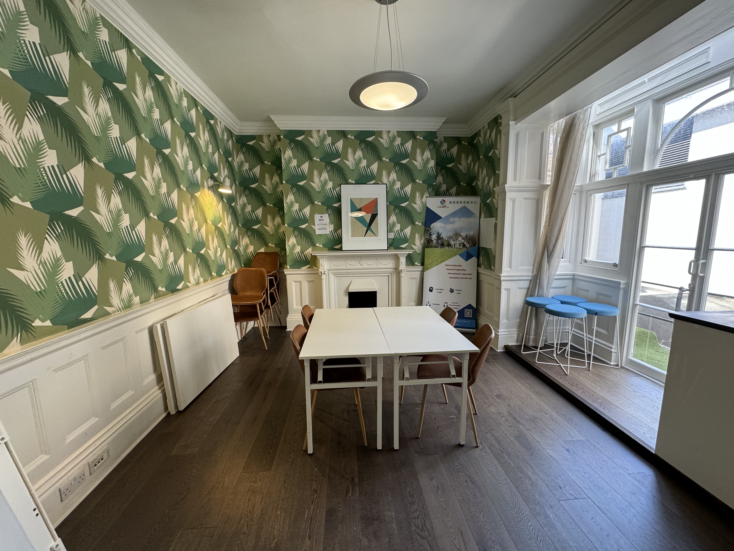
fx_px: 297
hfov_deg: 102.1
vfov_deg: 85.7
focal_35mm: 14
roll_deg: +1.1
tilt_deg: -9.1
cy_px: 276
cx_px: 367
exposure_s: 1/100
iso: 200
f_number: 2.2
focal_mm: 2.22
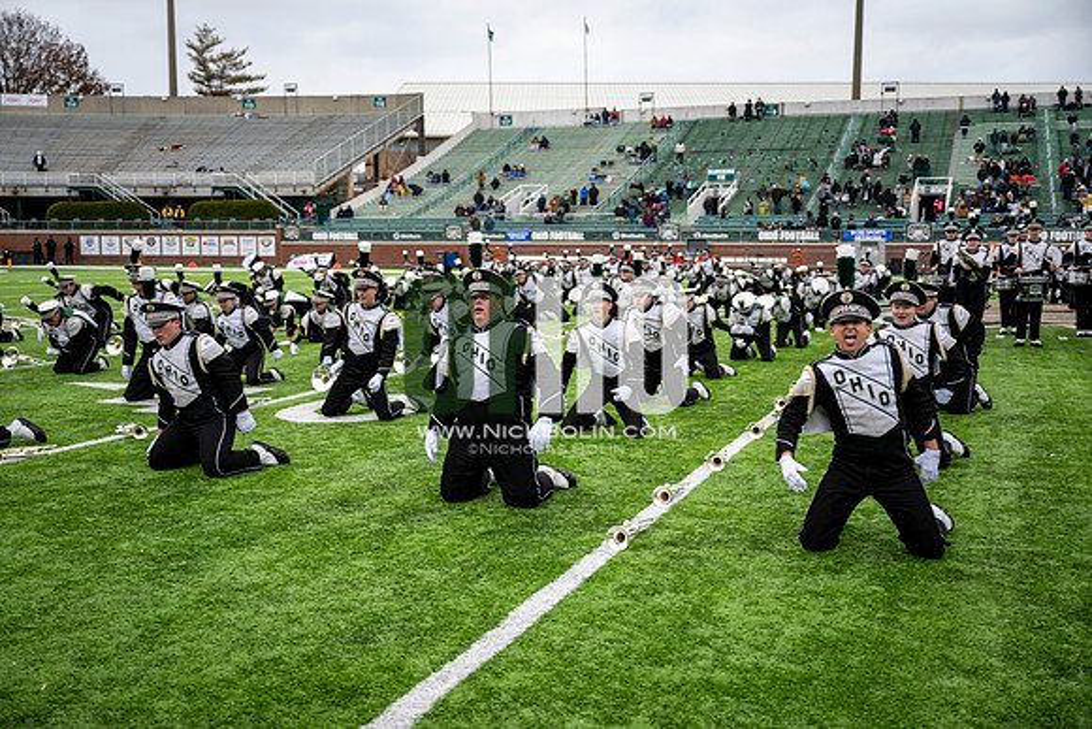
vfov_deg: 35.1
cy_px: 364
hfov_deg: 50.7
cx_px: 546
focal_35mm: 38
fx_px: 1153
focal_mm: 38
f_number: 2.8
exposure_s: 1/500
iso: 100
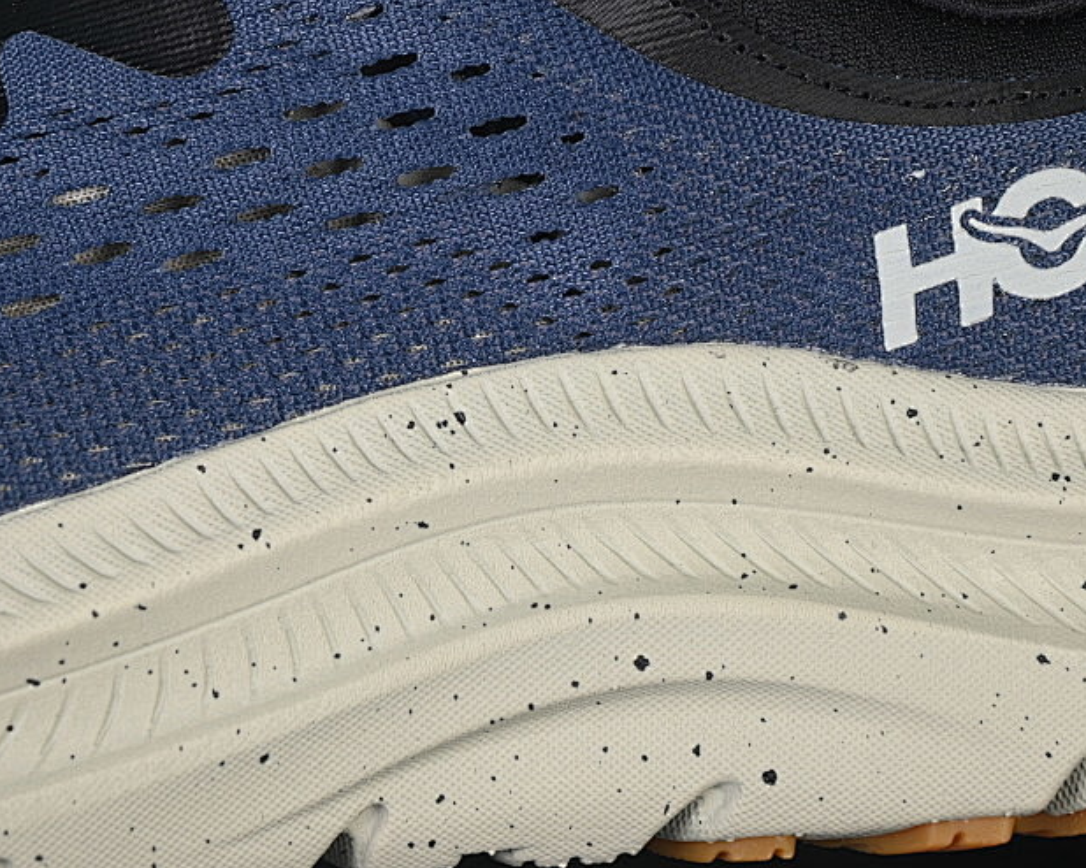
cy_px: 279
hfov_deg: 15.6
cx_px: 483
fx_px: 3952
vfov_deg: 12.5
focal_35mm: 123
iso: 160
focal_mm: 50
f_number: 6.3
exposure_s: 1/60
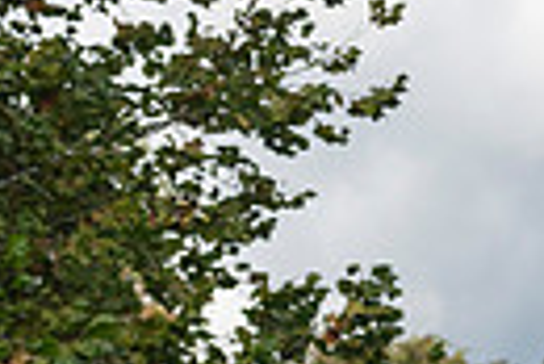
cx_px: 1105
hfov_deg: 5.3
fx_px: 5733
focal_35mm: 379
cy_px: 607
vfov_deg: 3.6
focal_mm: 85
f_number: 2.8
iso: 400
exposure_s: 1/8000
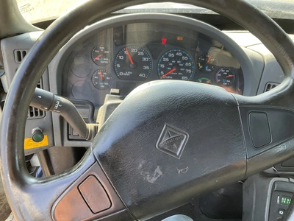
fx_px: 246
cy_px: 110
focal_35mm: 29
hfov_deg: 61.7
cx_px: 147
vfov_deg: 48.2
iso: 64
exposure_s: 1/111
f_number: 1.8
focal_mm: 3
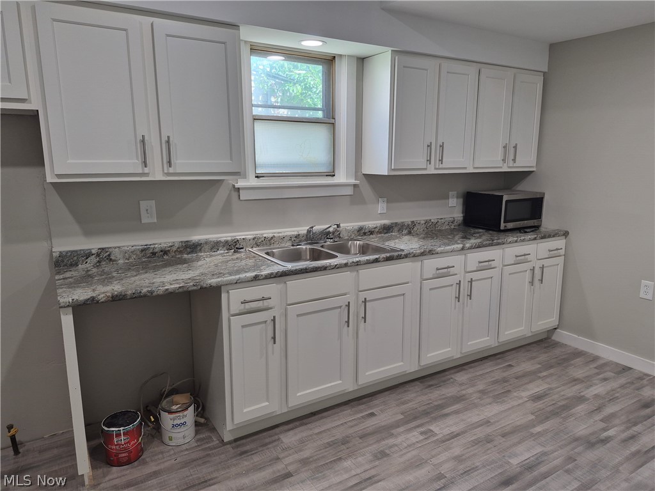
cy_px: 246
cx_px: 328
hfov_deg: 73.9
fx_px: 435
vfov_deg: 58.9
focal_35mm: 23
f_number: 1.8
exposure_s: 1/120
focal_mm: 5.4
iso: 100
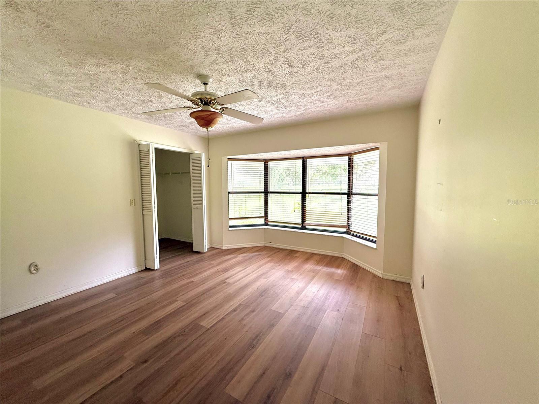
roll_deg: +0.3
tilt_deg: -4.2
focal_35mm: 14
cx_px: 270
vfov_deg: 85.7
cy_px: 202
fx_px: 218
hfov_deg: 102.1
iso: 125
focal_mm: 2.22
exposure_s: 1/99
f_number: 2.2
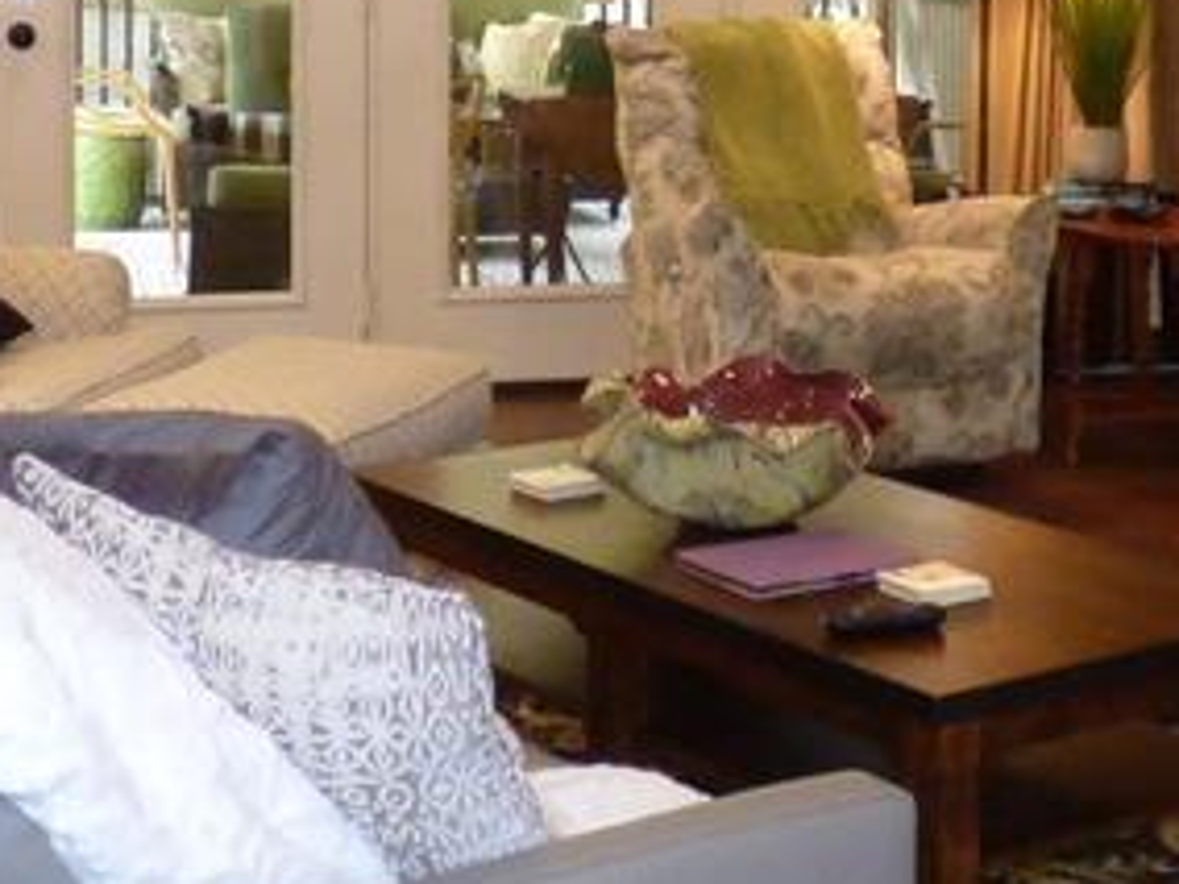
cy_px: 4
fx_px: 2452
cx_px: 747
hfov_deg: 26.9
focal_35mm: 72
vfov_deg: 19.8
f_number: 2.8
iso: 640
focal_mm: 3.58
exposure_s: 1/60
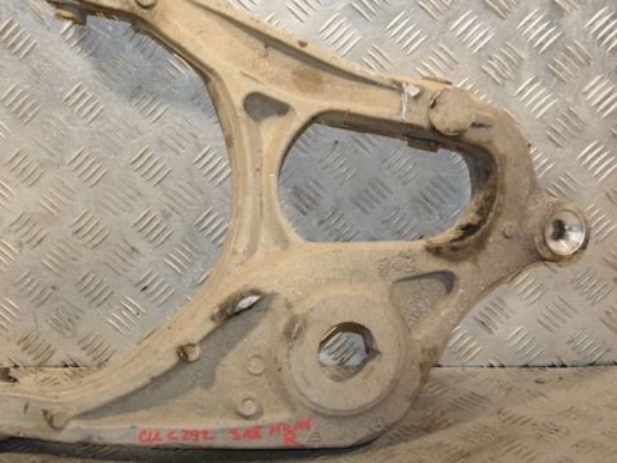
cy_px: 200
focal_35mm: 80
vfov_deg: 18.4
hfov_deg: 24.3
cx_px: 231
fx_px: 1427
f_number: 5.6
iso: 800
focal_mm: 38
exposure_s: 1/200
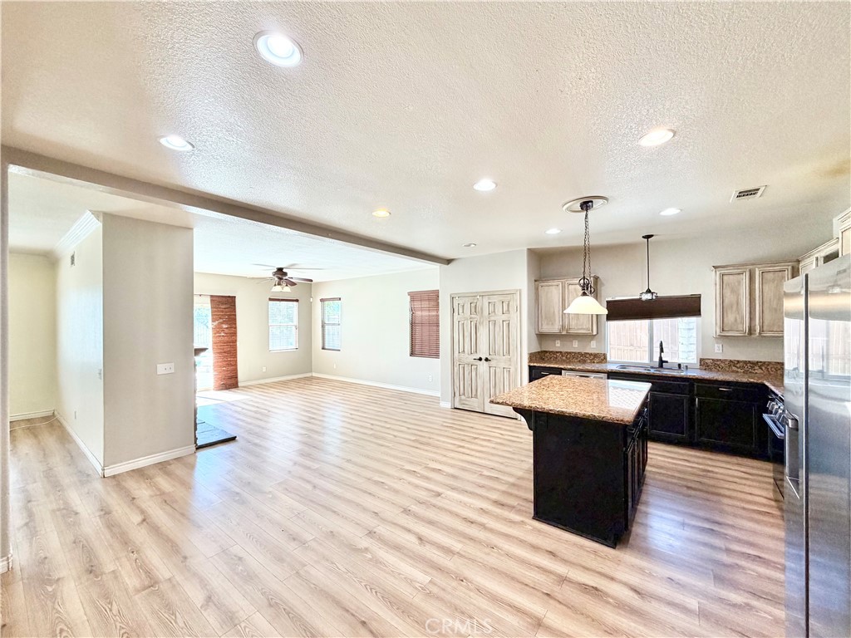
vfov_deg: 85.7
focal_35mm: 14
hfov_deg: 102.1
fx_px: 344
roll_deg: +0.5
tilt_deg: +0.0
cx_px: 426
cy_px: 319
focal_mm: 2.22
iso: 160
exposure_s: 1/120
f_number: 2.2
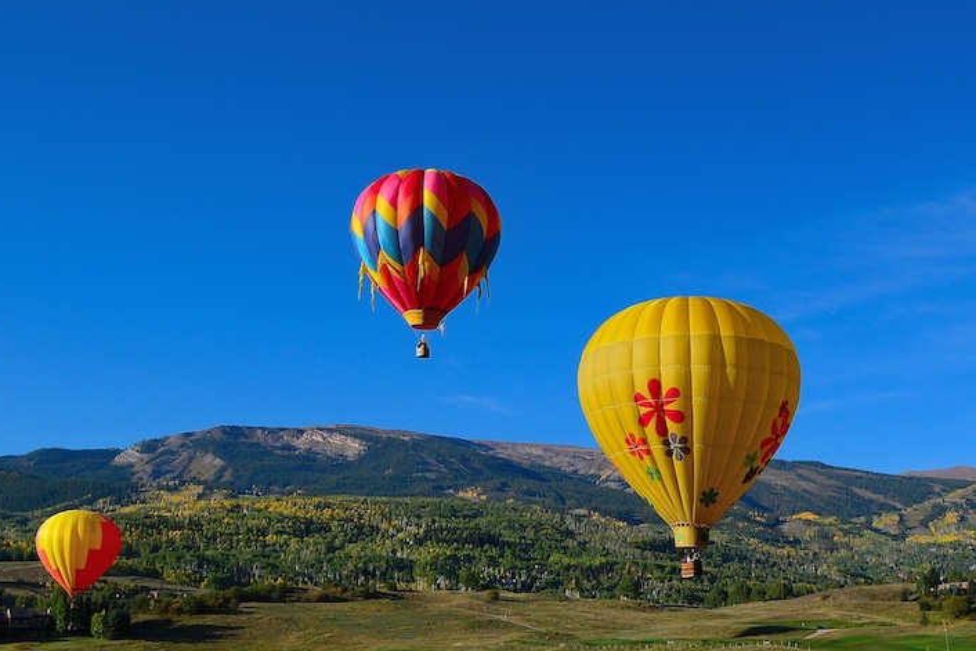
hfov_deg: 38.5
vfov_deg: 26.5
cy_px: 360
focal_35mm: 51
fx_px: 1383
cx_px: 629
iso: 125
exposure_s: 1/400
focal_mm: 24
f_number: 7.1
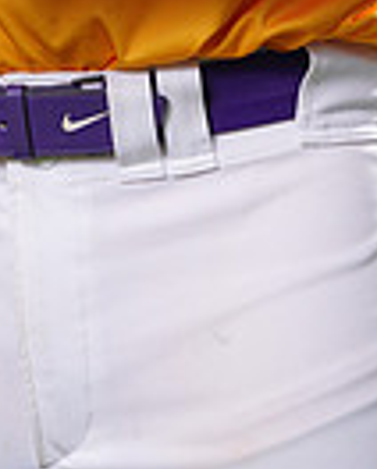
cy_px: -519
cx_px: 105
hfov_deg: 1.9
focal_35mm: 808
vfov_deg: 2.4
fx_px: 11243
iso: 100
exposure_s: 1/250
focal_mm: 196
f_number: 8
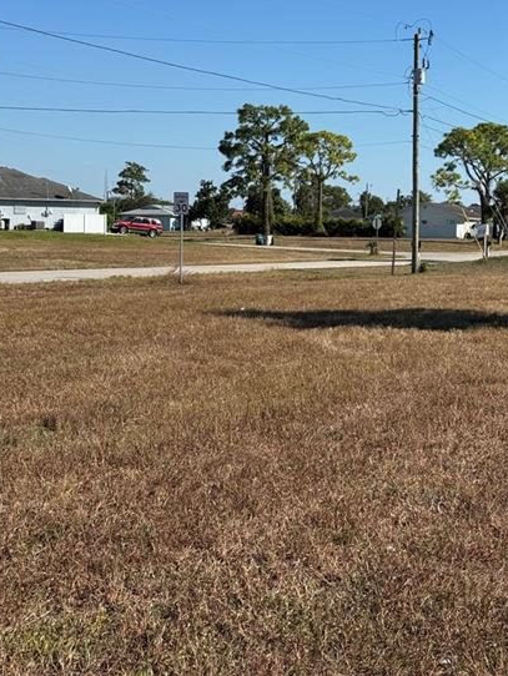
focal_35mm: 68
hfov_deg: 21.5
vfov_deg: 28.5
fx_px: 1330
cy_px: 299
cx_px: 343
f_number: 1.78
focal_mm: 6.76
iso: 64
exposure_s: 1/5376
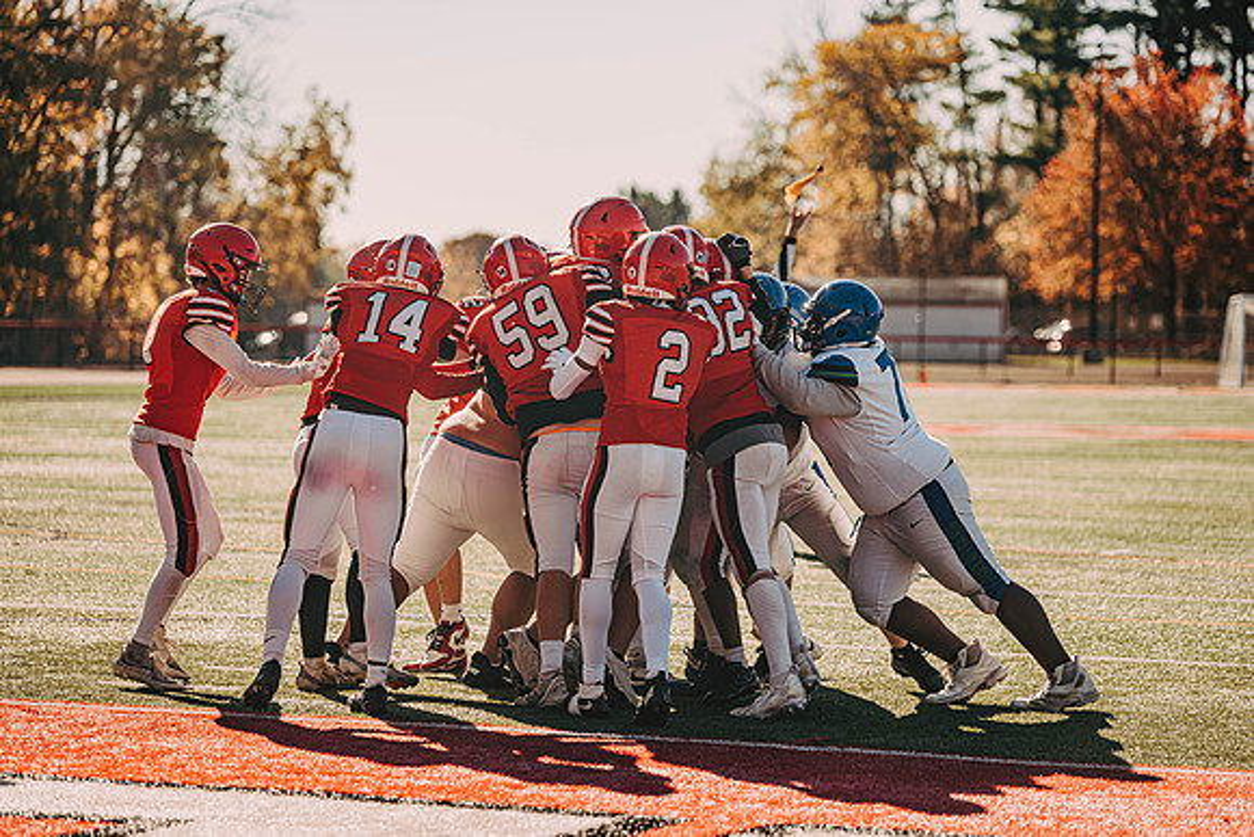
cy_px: 418
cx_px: 627
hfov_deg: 15.2
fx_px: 4703
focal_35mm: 135
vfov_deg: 10.2
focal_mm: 135
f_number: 3.2
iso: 250
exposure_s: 1/2500
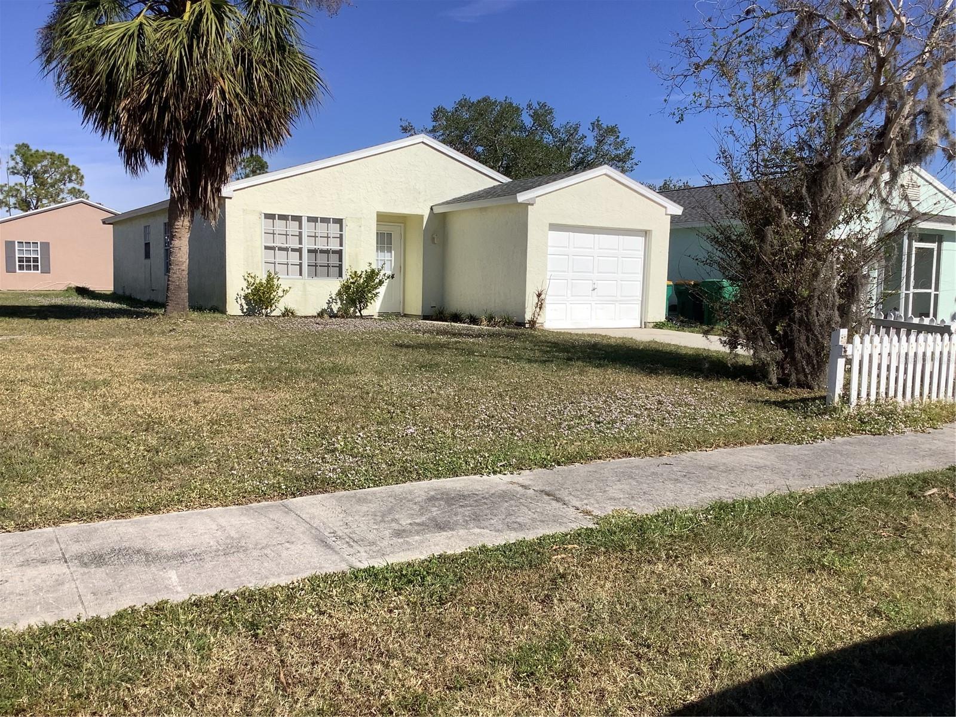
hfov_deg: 58.4
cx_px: 478
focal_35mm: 31
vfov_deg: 45.4
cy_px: 358
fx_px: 856
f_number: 2.4
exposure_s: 1/2262
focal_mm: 3.3
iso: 25
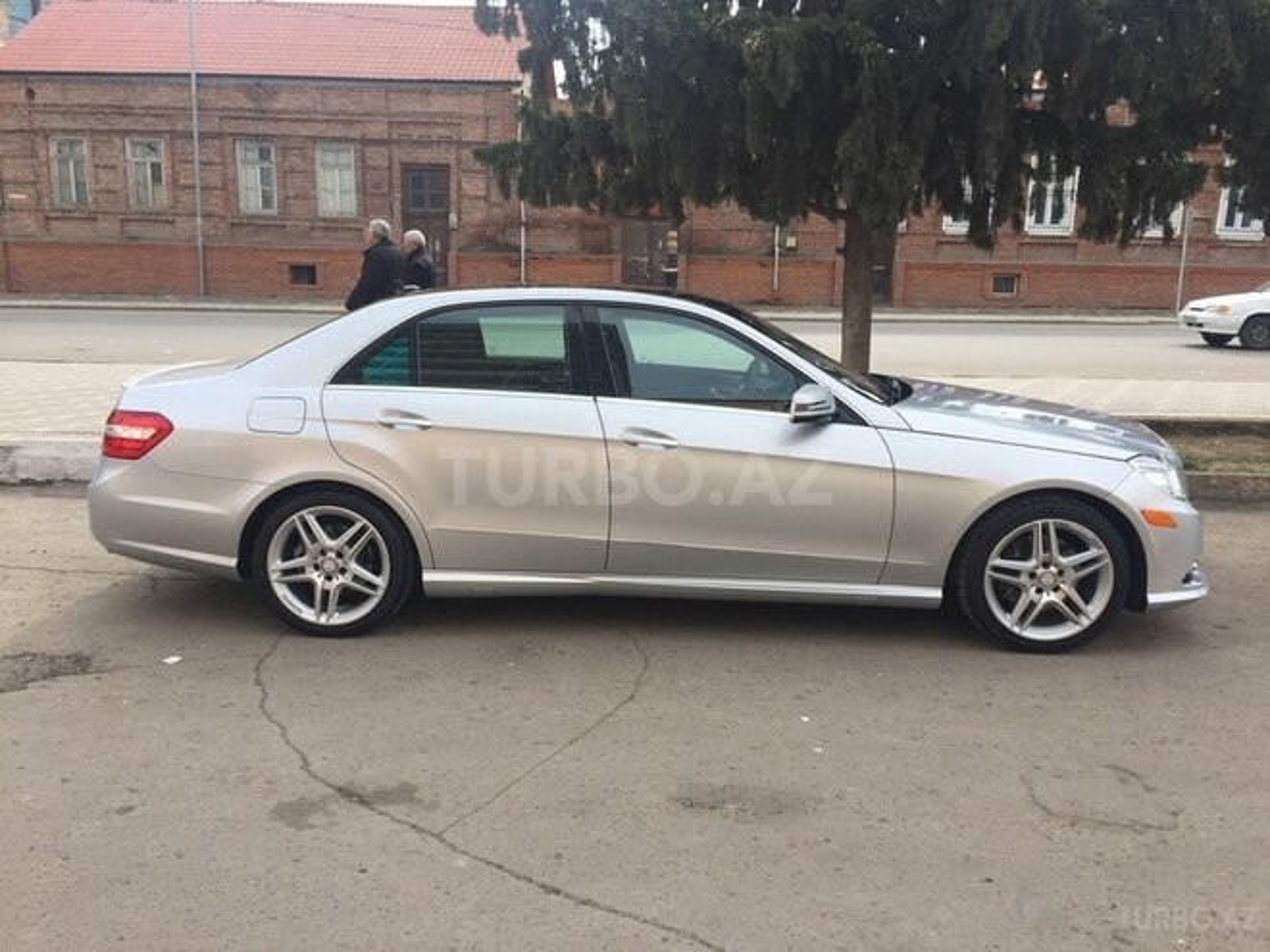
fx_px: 1064
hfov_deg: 61.7
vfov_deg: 48.2
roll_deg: -1.2
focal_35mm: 29
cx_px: 635
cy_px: 476
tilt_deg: -12.6
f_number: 2.2
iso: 32
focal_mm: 4.15
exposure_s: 1/898
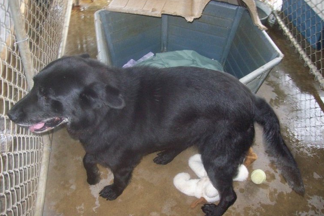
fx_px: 342
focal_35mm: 38
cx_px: 161
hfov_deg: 50.7
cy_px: 113
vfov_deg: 35.0
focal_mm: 6
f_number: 2.7
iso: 200
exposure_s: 1/64
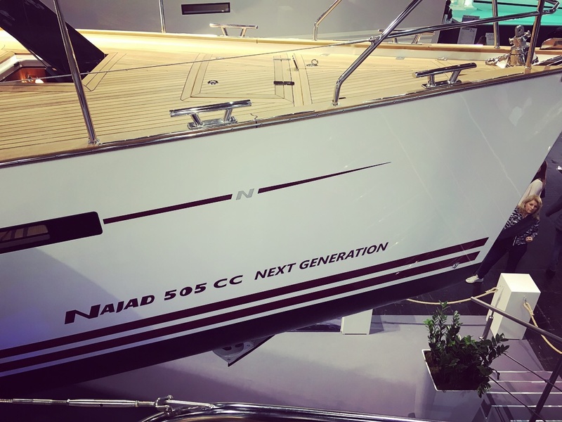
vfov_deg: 48.2
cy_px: 211
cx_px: 281
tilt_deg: -33.6
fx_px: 471
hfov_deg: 61.7
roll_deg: +0.8
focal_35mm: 29
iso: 50
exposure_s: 1/33
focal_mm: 4.15
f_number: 2.2
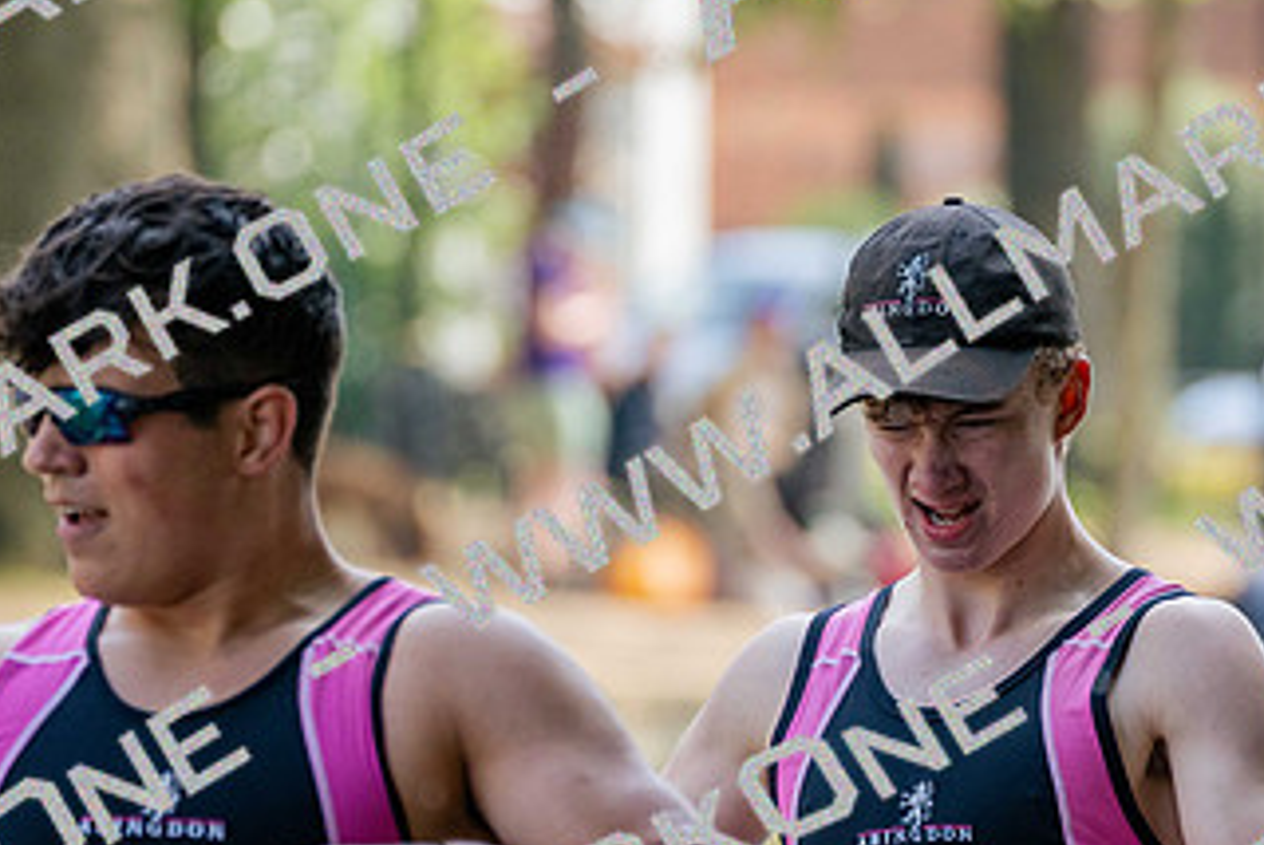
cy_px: 642
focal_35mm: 491
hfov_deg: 4.2
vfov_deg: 2.8
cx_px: 908
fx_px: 17255
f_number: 5.6
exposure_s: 1/1250
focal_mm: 271
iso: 1250
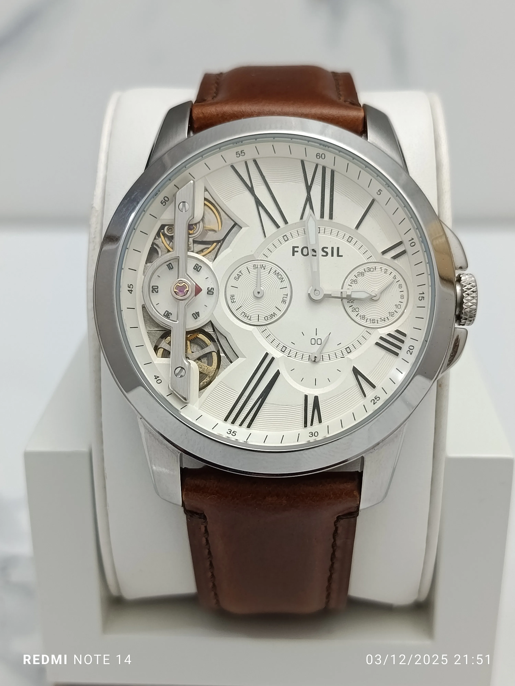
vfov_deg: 39.7
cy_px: 343
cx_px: 258
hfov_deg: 30.3
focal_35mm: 48
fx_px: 952
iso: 369
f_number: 1.7
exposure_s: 1/100
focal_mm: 5.24
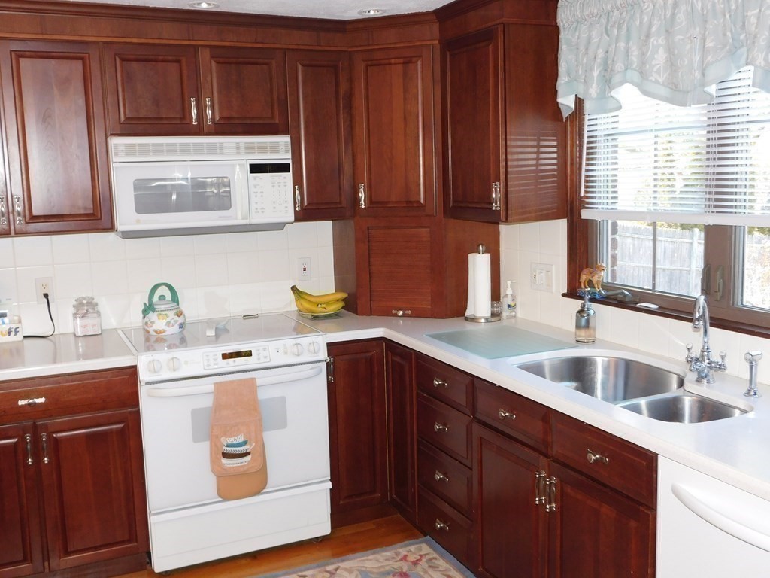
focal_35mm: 36
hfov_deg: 51.4
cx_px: 385
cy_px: 289
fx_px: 801
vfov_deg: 39.7
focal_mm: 6.3
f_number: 3.5
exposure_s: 1/30
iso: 200
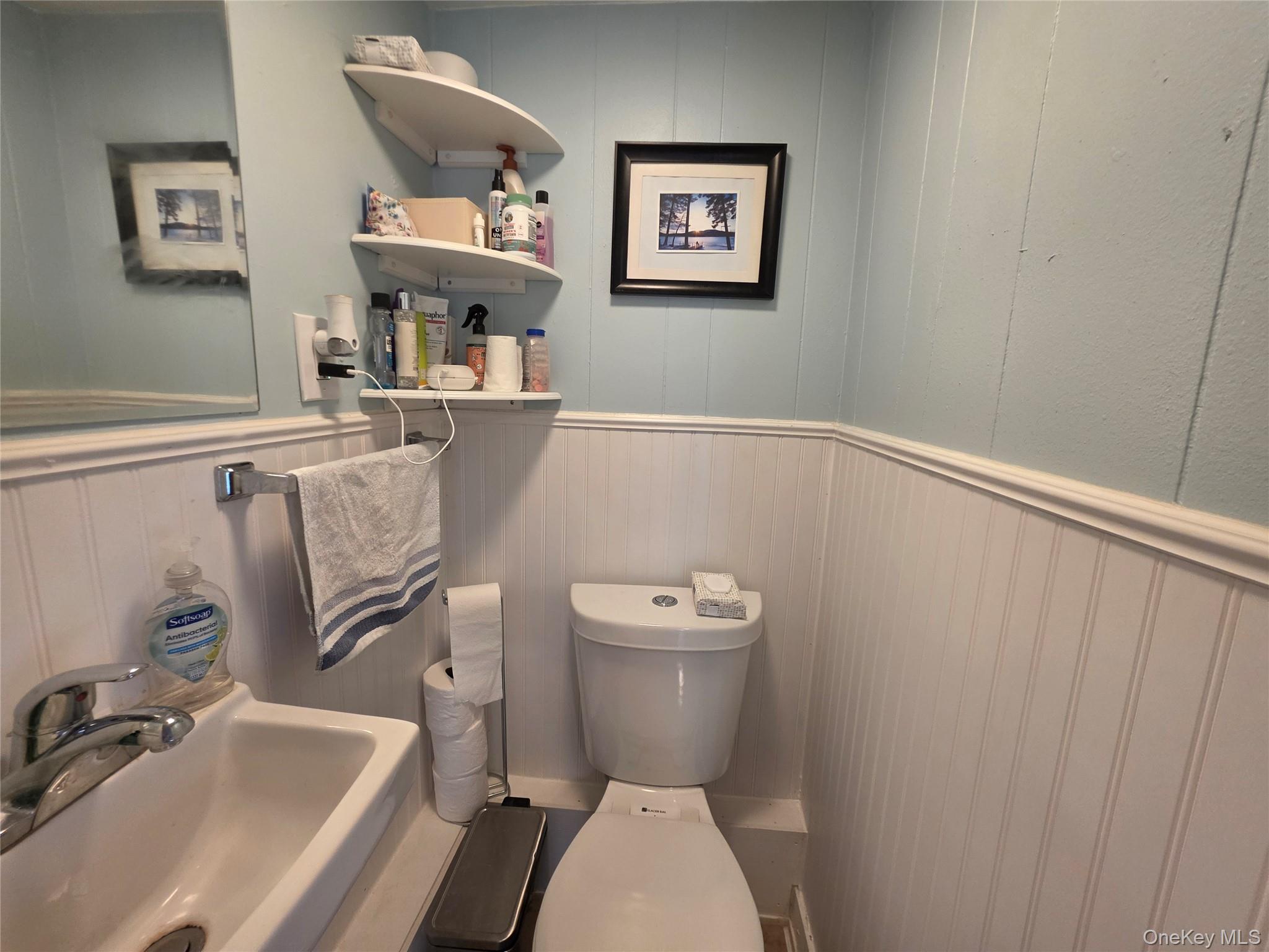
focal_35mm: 13
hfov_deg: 106.2
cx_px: 634
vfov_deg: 89.9
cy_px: 476
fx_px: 477
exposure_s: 1/120
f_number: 1.9
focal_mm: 2.2
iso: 160
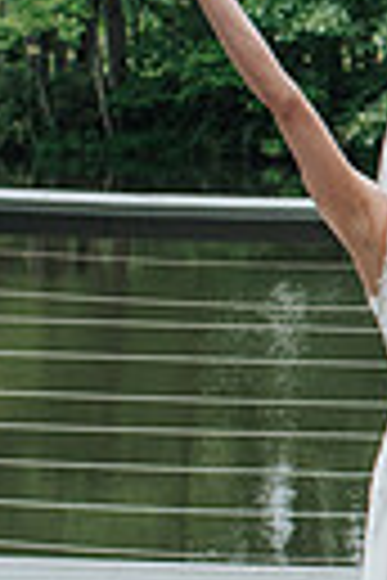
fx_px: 2983
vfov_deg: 11.1
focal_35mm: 185
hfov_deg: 7.1
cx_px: 827
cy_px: 324
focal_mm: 35
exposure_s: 1/800
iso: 220
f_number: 3.5
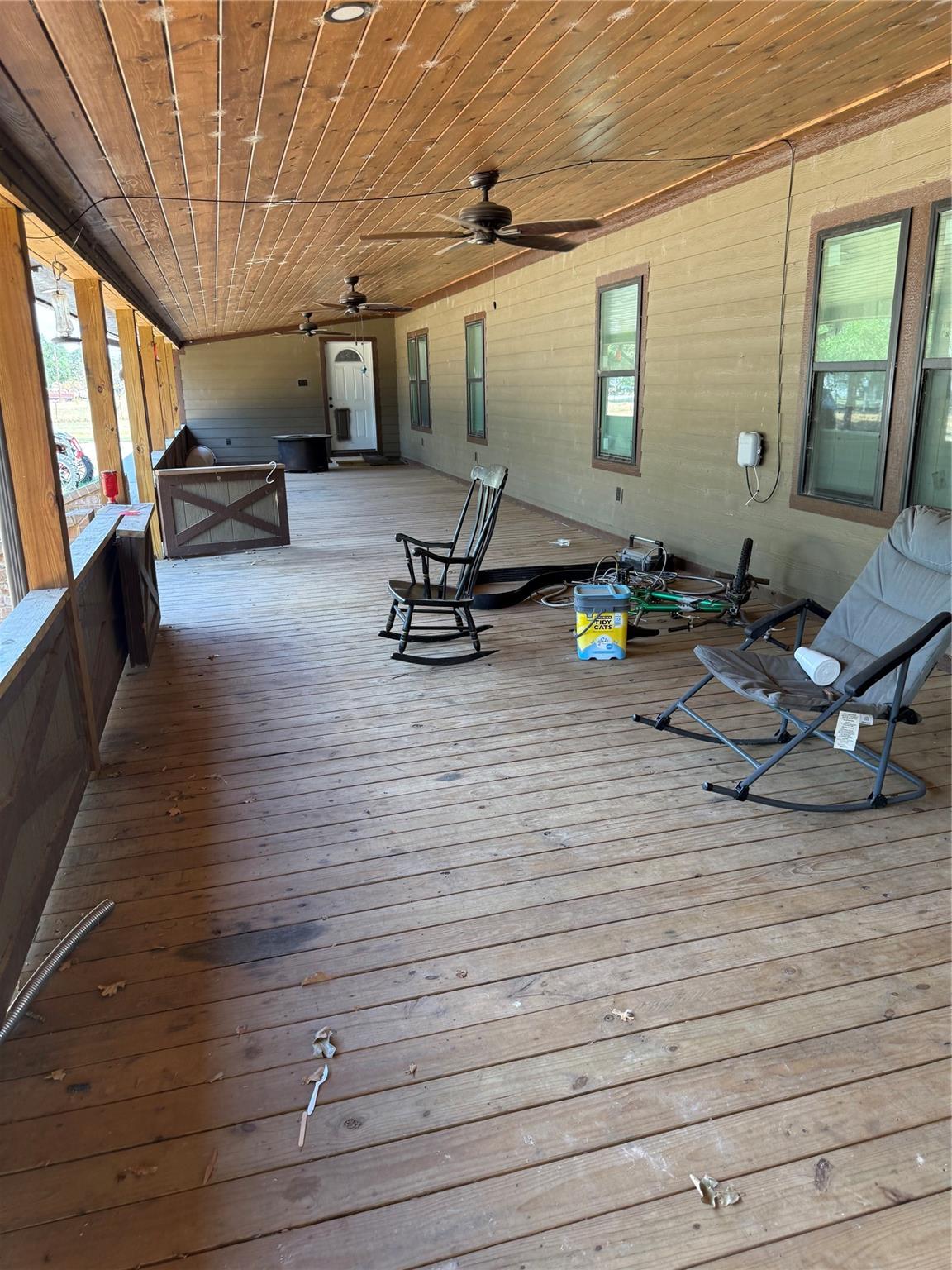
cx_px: 476
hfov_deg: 56.8
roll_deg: +0.6
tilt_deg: -13.9
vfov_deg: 71.6
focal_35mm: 24
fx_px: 880
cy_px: 635
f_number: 1.78
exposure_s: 1/164
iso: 125
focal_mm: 6.76
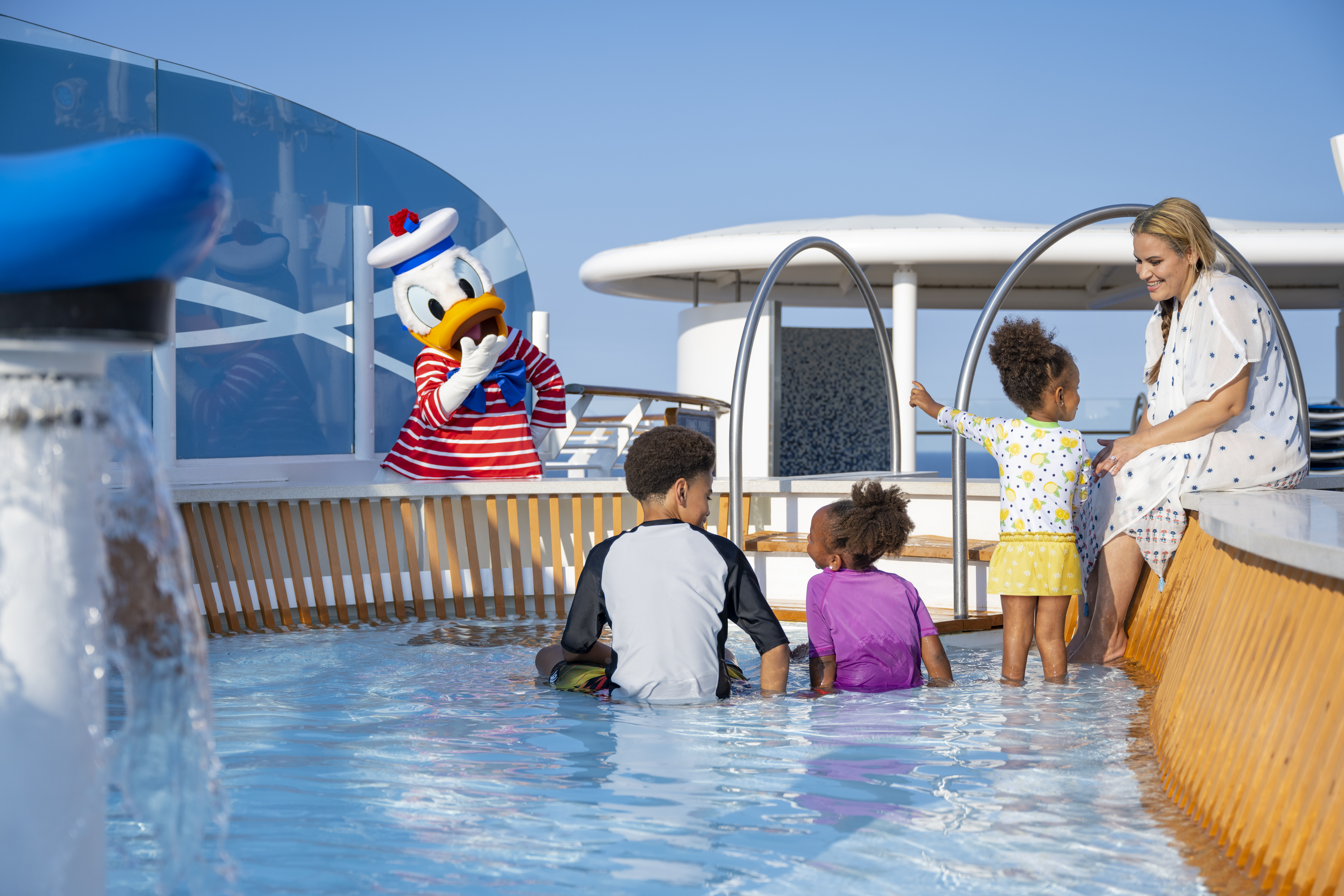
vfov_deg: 28.1
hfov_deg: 41.1
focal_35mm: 48
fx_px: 1792
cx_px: 672
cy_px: 448
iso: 200
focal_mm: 48
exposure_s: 1/2000
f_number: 3.5
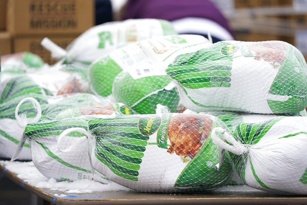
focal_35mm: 385
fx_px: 3283
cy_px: 102
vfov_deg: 3.6
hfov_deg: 5.4
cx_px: 154
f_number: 6.3
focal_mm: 385
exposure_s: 1/500
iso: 400
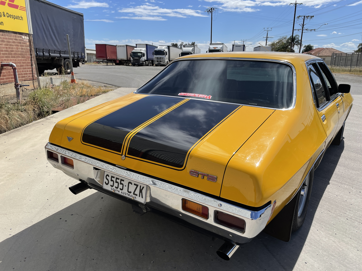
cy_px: 136
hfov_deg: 67.3
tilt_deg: -14.5
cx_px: 181
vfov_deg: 53.1
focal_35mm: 26
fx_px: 272
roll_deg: -0.6
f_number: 1.6
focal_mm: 4.2
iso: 32
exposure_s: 1/4132
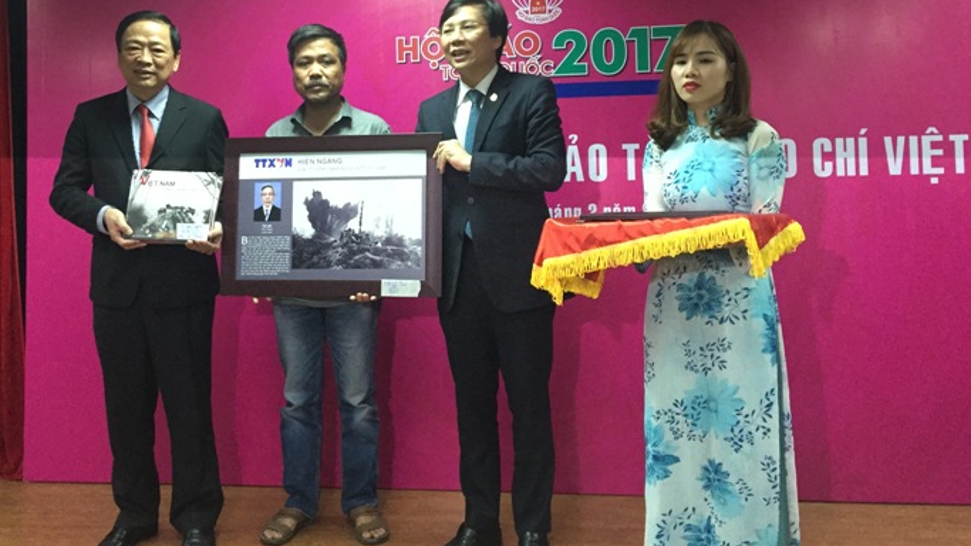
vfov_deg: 31.7
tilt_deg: +0.0
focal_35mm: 37
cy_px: 186
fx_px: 953
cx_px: 425
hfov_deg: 53.9
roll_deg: -0.3
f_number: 2.2
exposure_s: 1/33
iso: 250
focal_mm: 4.15
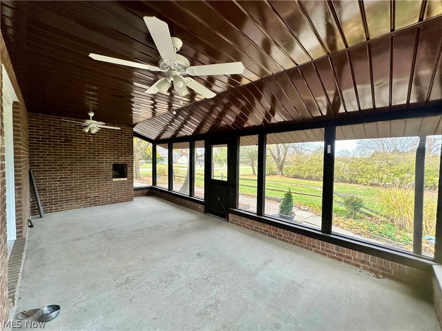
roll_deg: -0.7
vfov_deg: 85.7
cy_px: 166
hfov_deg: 102.1
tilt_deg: -1.4
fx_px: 179
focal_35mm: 14
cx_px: 221
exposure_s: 1/99
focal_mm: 2.22
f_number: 2.2
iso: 80
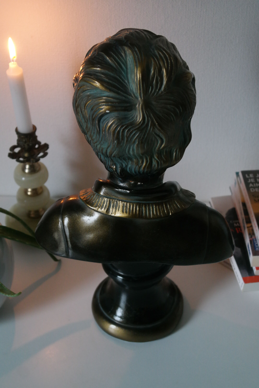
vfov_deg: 29.2
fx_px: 745
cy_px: 194
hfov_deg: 19.7
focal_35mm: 69
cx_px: 130
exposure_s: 1/30
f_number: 5.6
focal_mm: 45
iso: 1600
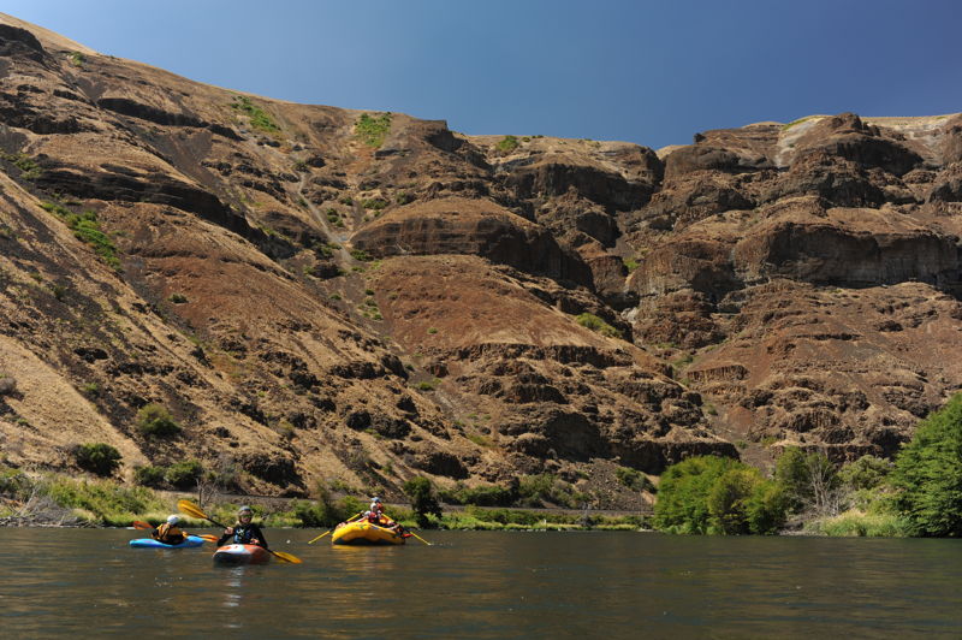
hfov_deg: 54.5
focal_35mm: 35
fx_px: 934
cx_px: 481
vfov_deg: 37.8
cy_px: 320
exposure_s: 1/250
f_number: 7.1
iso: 200
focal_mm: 35
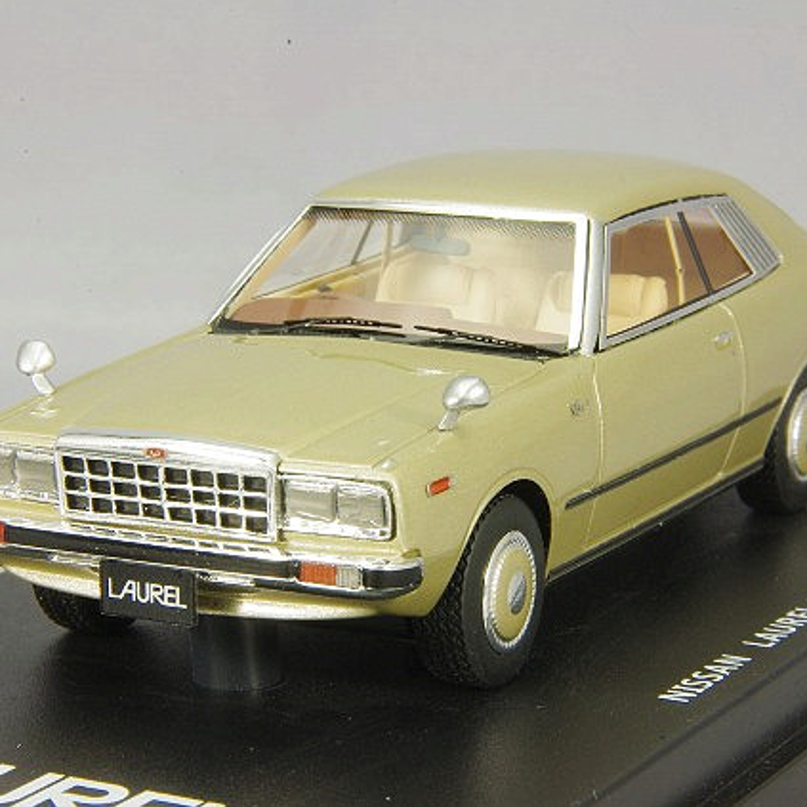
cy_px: 402
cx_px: 397
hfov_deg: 12.1
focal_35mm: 144
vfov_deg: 12.1
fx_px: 3798
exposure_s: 1
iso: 400
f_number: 32
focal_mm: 75
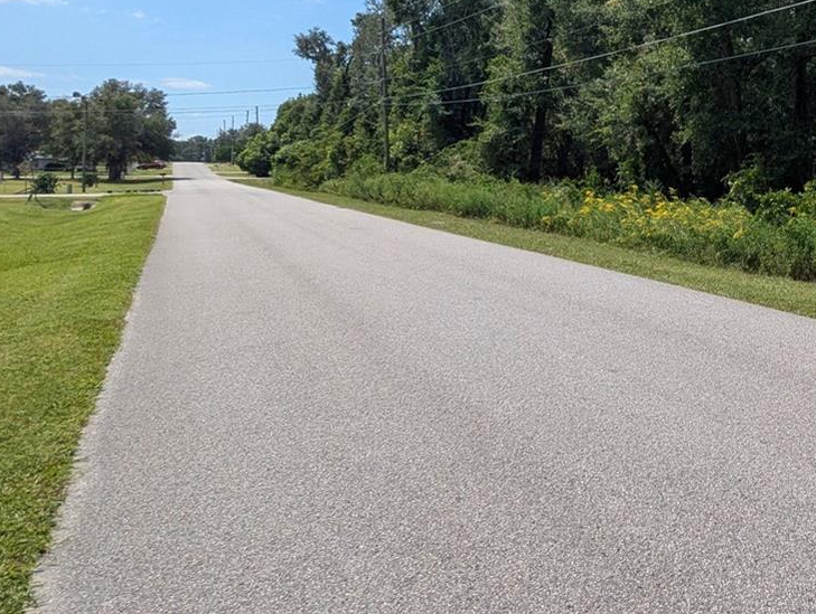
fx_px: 826
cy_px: 176
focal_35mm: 35
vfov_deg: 40.0
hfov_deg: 44.9
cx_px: 809
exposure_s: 1/2020
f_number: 2.2
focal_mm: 2.35
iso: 50
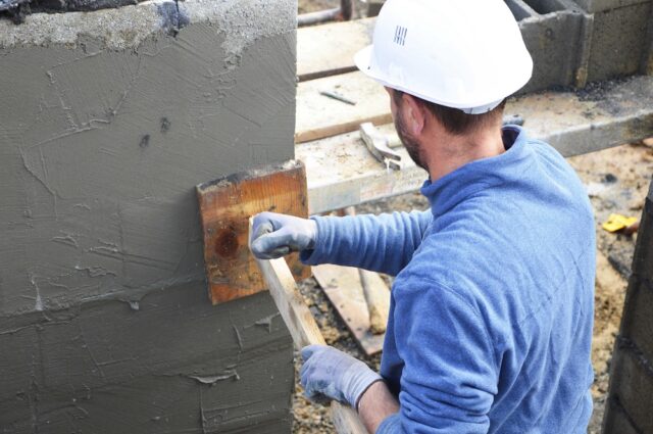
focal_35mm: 78
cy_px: 217
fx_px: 1413
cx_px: 326
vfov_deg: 17.4
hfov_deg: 26.0
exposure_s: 1/125
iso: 220
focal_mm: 52
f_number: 5.6
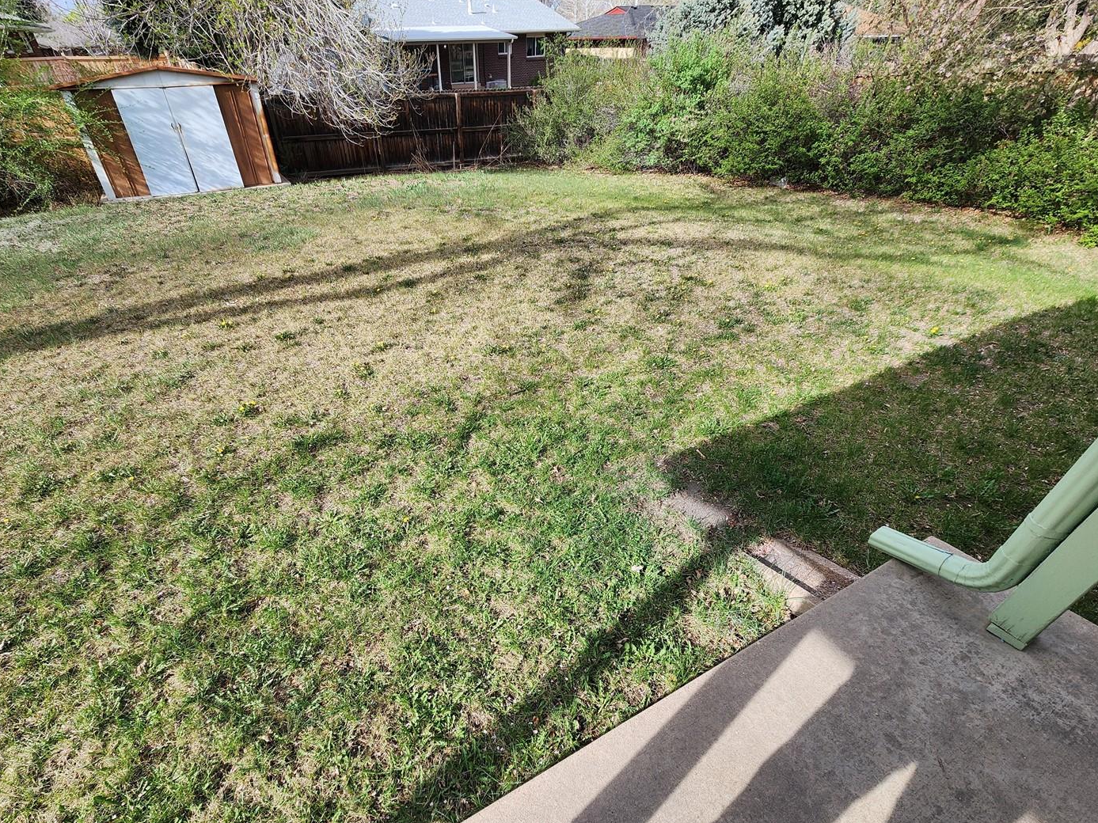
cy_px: 471
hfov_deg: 97.9
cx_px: 498
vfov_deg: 81.2
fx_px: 476
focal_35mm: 15
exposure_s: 1/919
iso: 50
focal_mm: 2.2
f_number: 2.2
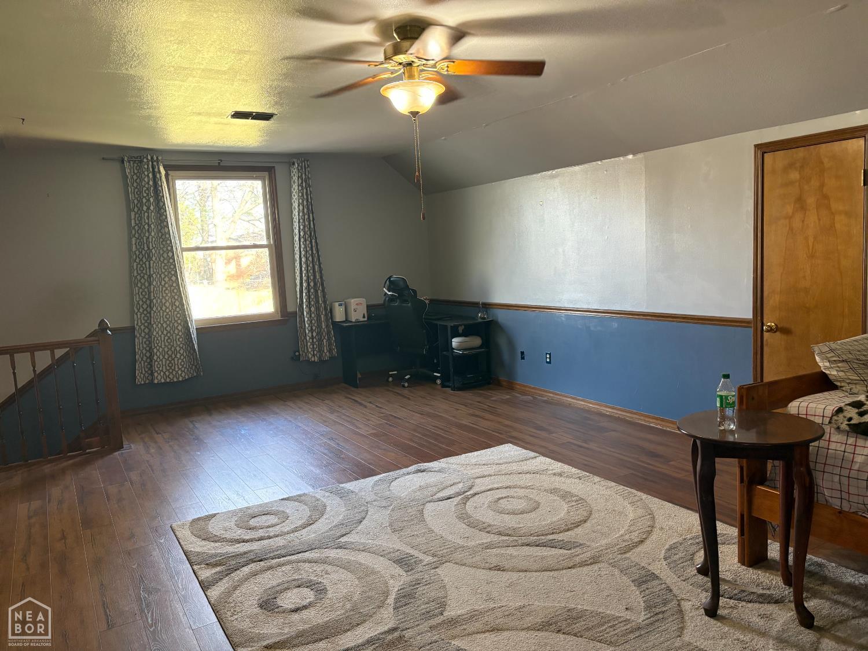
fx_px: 652
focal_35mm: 26
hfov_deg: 67.3
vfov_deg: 53.1
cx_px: 434
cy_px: 326
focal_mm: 5.96
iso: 250
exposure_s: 1/60
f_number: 1.6
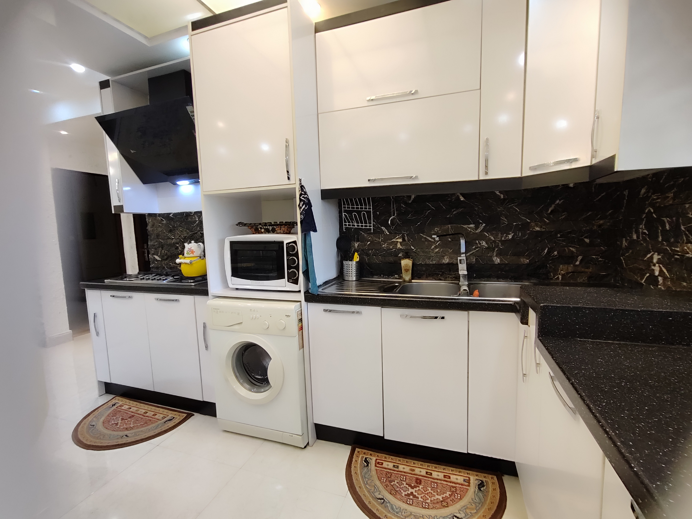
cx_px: 346
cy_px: 260
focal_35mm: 13
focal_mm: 1.66
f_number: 2.2
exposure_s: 1/50
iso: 205
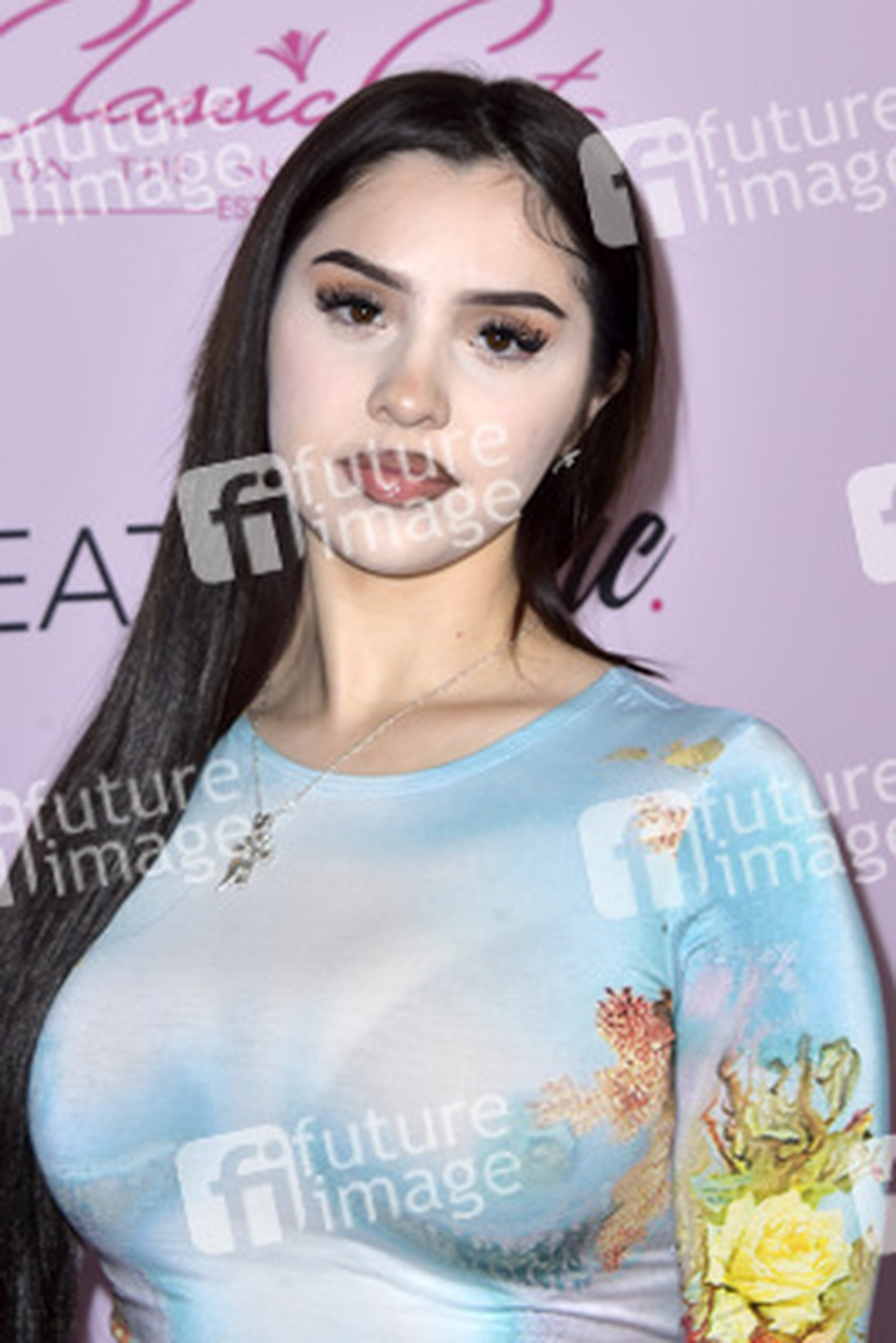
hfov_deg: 16.7
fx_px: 3058
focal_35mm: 82
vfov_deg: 24.8
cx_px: 448
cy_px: 672
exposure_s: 1/250
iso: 200
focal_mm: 82
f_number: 7.1
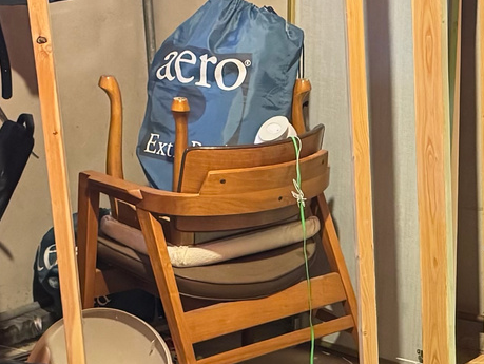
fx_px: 1497
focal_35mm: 107
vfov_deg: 13.8
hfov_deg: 17.8
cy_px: 283
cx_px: 506
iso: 1250
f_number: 1.78
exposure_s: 1/30
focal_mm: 6.76
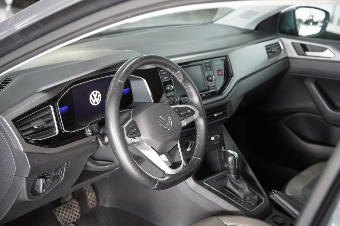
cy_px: 113
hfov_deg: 37.8
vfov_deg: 25.8
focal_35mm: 52
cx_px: 170
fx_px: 496
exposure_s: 1/160
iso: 2500
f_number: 2.8
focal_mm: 35
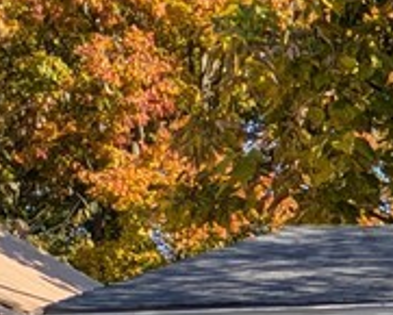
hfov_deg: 11.2
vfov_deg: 10.7
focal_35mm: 138
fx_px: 1606
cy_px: 519
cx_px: 1002
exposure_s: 1/1247
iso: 48
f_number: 1.89
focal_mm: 5.43
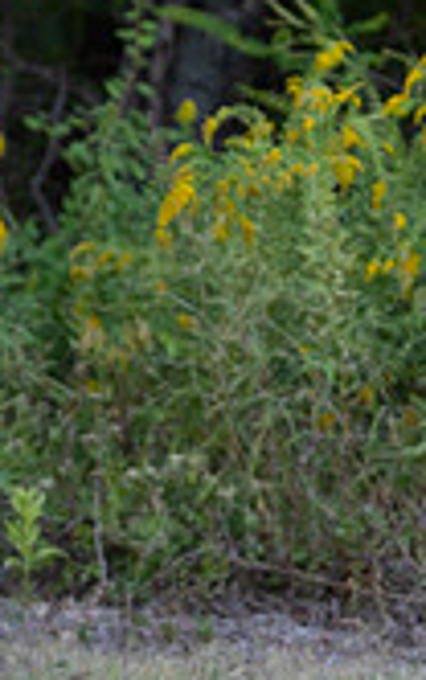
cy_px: 117
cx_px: -445
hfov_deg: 5.2
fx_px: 4636
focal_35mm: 250
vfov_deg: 8.4
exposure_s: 1/320
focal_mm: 70
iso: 320
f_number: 2.8
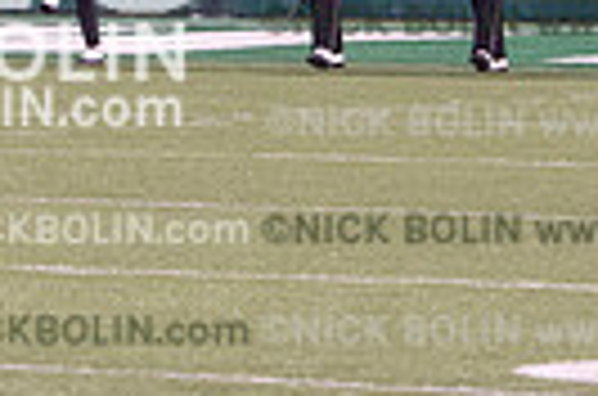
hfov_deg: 4.2
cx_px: -99
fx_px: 8120
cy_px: -86
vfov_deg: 2.8
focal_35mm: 490
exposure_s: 1/400
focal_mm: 112
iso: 6400
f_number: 5.6
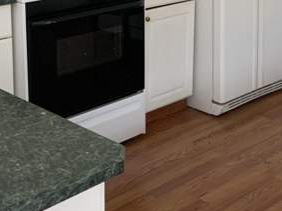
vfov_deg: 19.3
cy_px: -4
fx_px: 603
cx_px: 175
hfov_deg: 26.2
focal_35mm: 74
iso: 200
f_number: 1.8
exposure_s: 1/60
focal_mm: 4.25
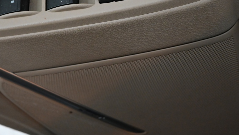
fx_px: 330
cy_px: 20
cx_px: 74
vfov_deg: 22.6
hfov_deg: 39.3
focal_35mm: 52
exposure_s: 1/80
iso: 3200
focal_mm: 28
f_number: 4.5
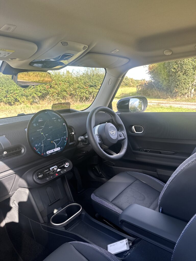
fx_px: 181
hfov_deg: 56.8
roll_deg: +3.4
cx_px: 98
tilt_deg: -12.4
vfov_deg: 71.6
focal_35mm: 24
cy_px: 130
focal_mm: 6.86
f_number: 1.78
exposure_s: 1/293
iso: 80
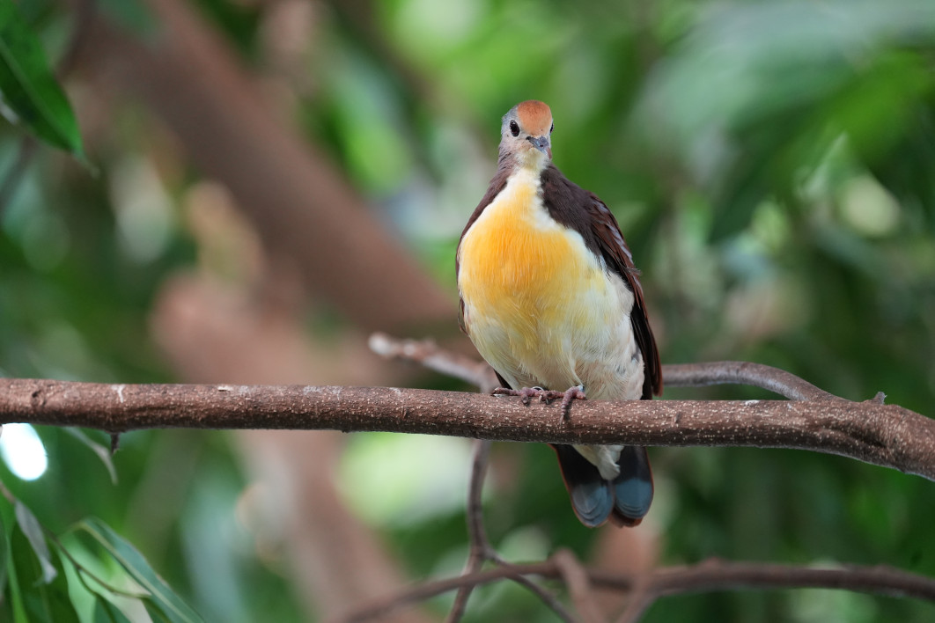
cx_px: 468
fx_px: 10388
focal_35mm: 400
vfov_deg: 3.4
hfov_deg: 5.2
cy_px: 312
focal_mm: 400
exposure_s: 1/160
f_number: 4.5
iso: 3200
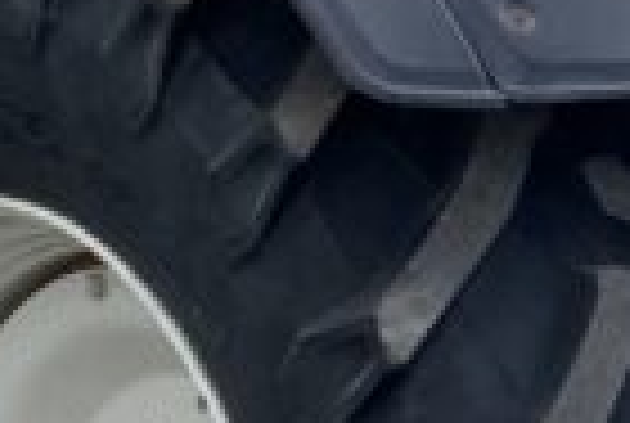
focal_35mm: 220
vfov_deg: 6.3
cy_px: 76
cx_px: 824
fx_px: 3858
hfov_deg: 9.2
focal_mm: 3
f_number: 1.8
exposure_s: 1/816
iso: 16
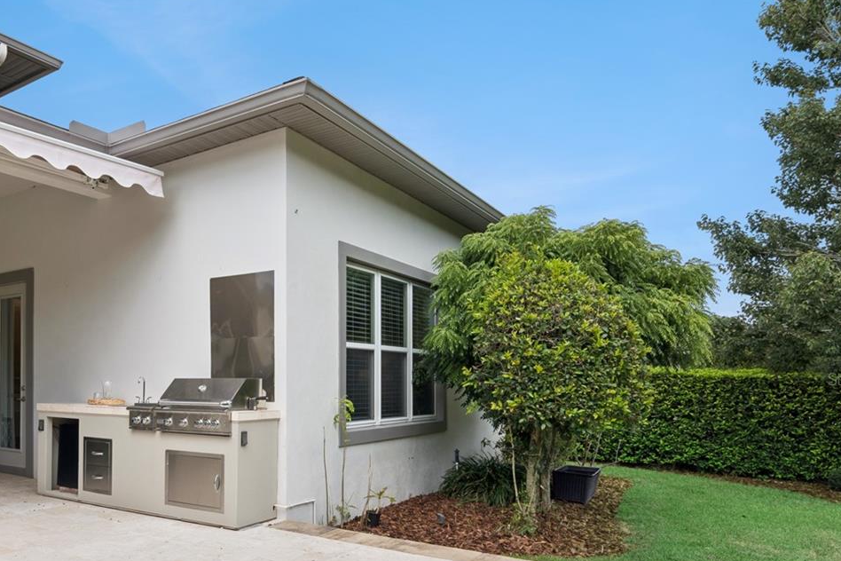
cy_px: 379
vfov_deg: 47.1
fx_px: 631
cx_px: 197
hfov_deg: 62.9
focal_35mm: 27
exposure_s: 1/50
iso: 100
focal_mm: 16
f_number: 16
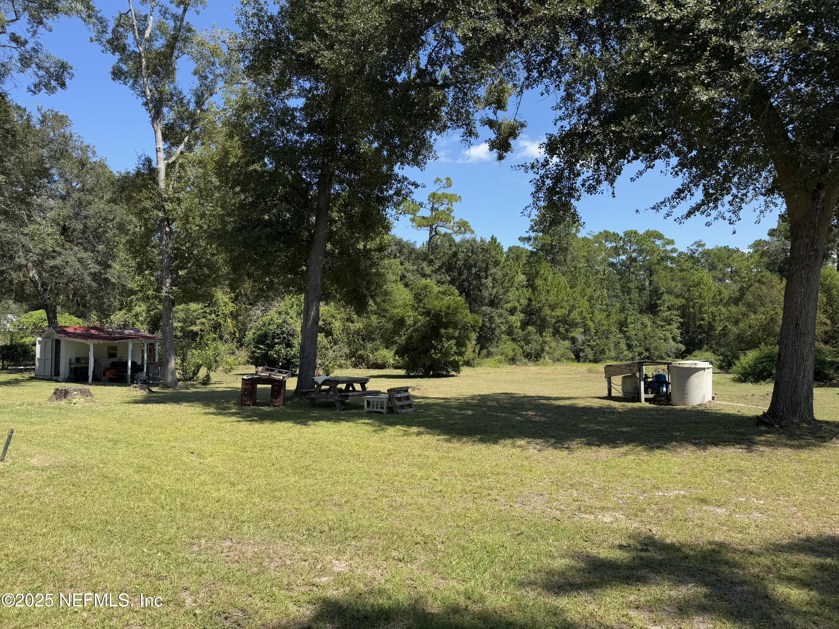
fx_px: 582
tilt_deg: +1.0
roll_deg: +0.6
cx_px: 420
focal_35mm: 24
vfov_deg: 56.8
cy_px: 314
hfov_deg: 71.6
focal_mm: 6.76
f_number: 1.78
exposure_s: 1/2415
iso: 80
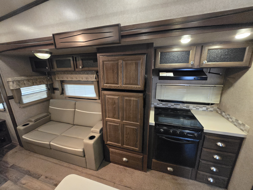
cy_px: 95
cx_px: 126
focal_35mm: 13
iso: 1250
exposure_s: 1/60
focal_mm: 1.7
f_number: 2.2
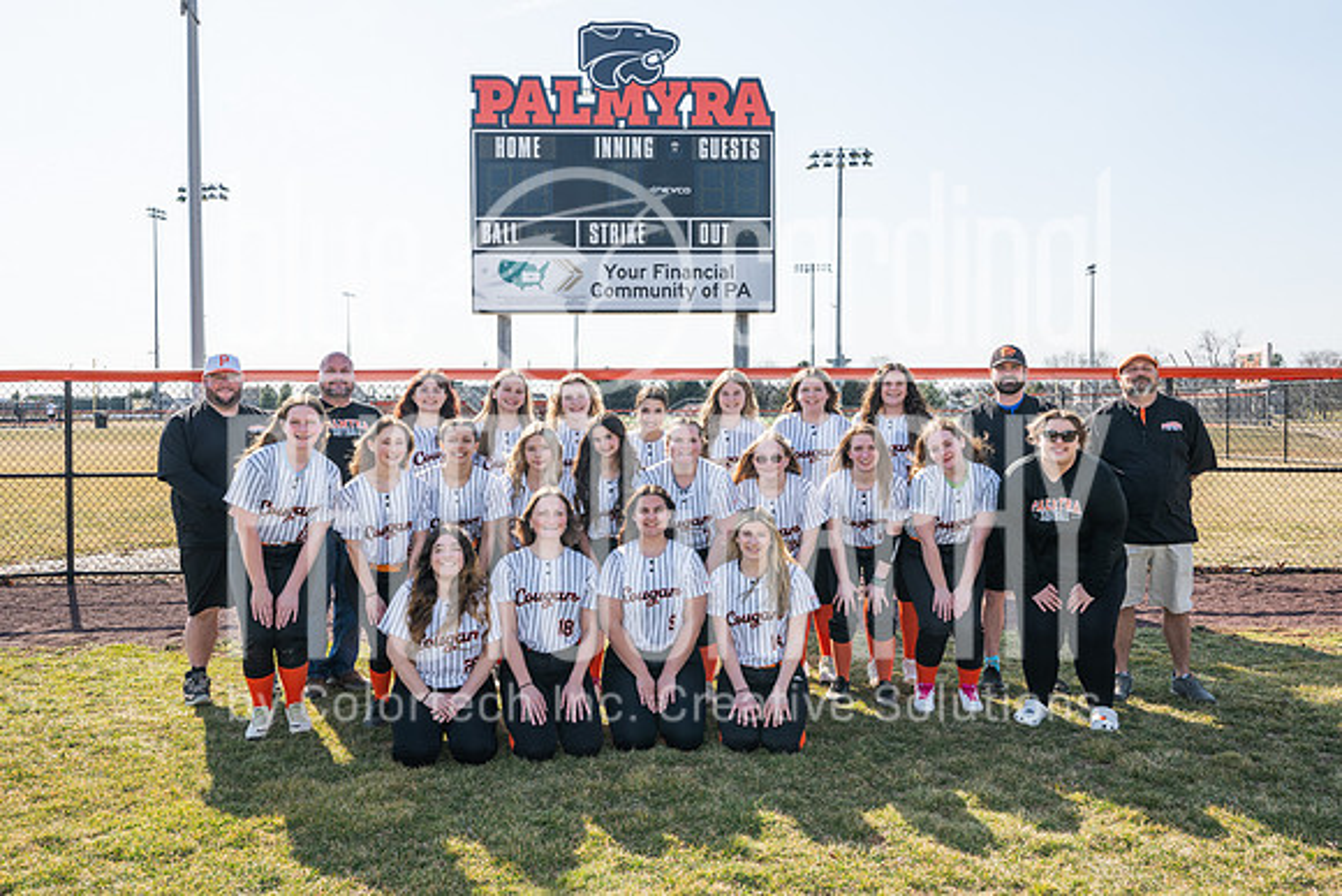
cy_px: 441
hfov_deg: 61.8
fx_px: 1119
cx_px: 626
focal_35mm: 30
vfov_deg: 43.6
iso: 64
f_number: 7.1
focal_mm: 24
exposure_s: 1/200
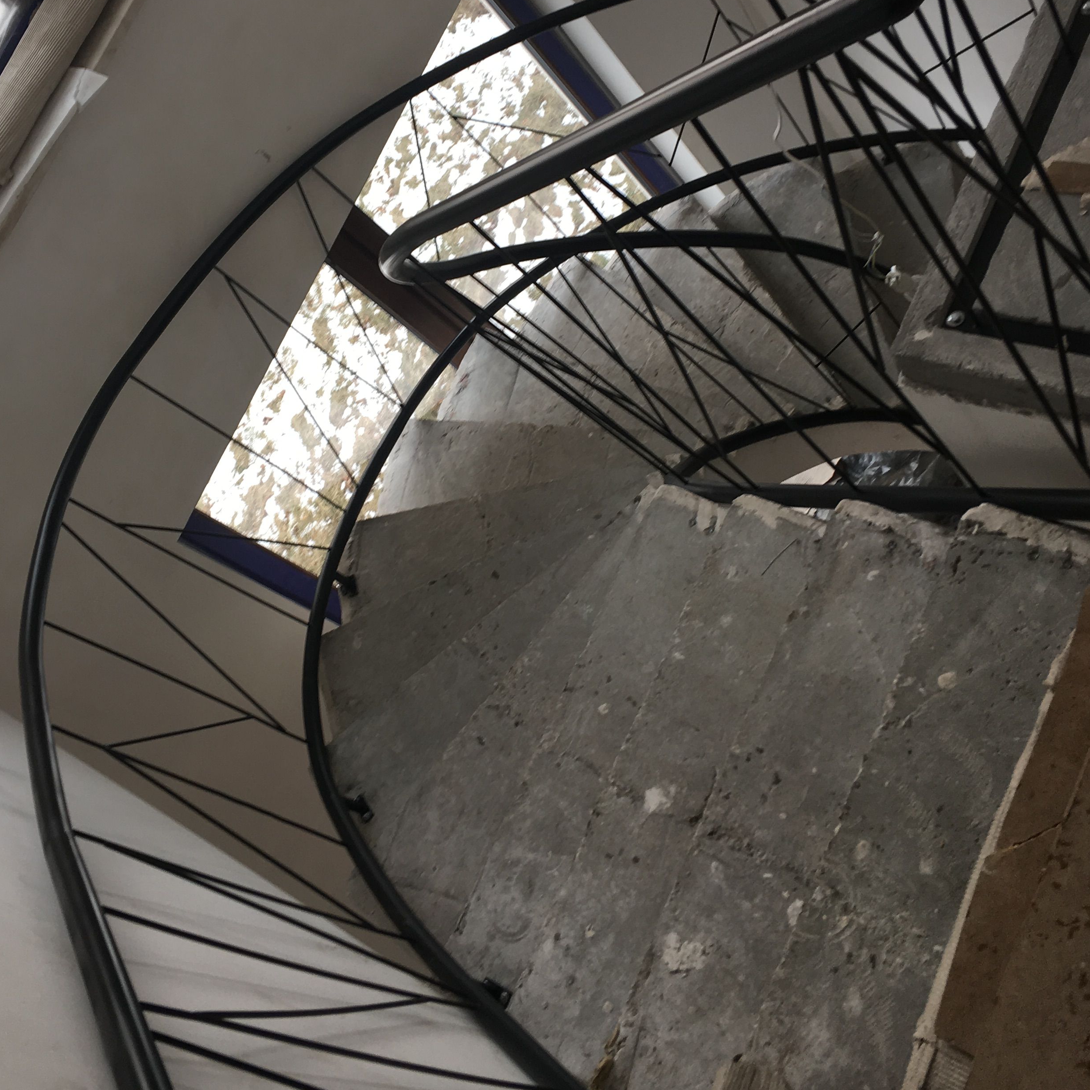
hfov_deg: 39.9
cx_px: 462
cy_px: 376
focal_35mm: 42
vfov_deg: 39.6
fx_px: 1496
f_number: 2.2
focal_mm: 4.15
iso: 25
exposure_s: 1/50
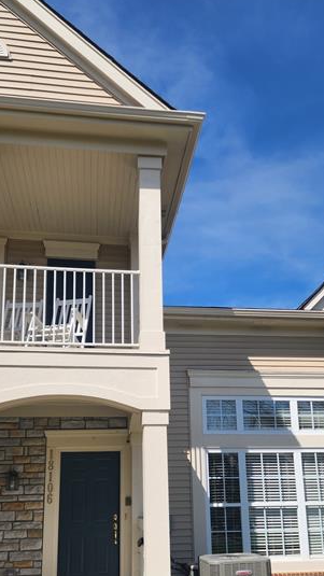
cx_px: 168
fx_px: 550
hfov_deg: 32.8
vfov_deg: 54.2
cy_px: 382
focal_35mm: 36
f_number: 1.8
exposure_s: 1/1441
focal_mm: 6.4
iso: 12
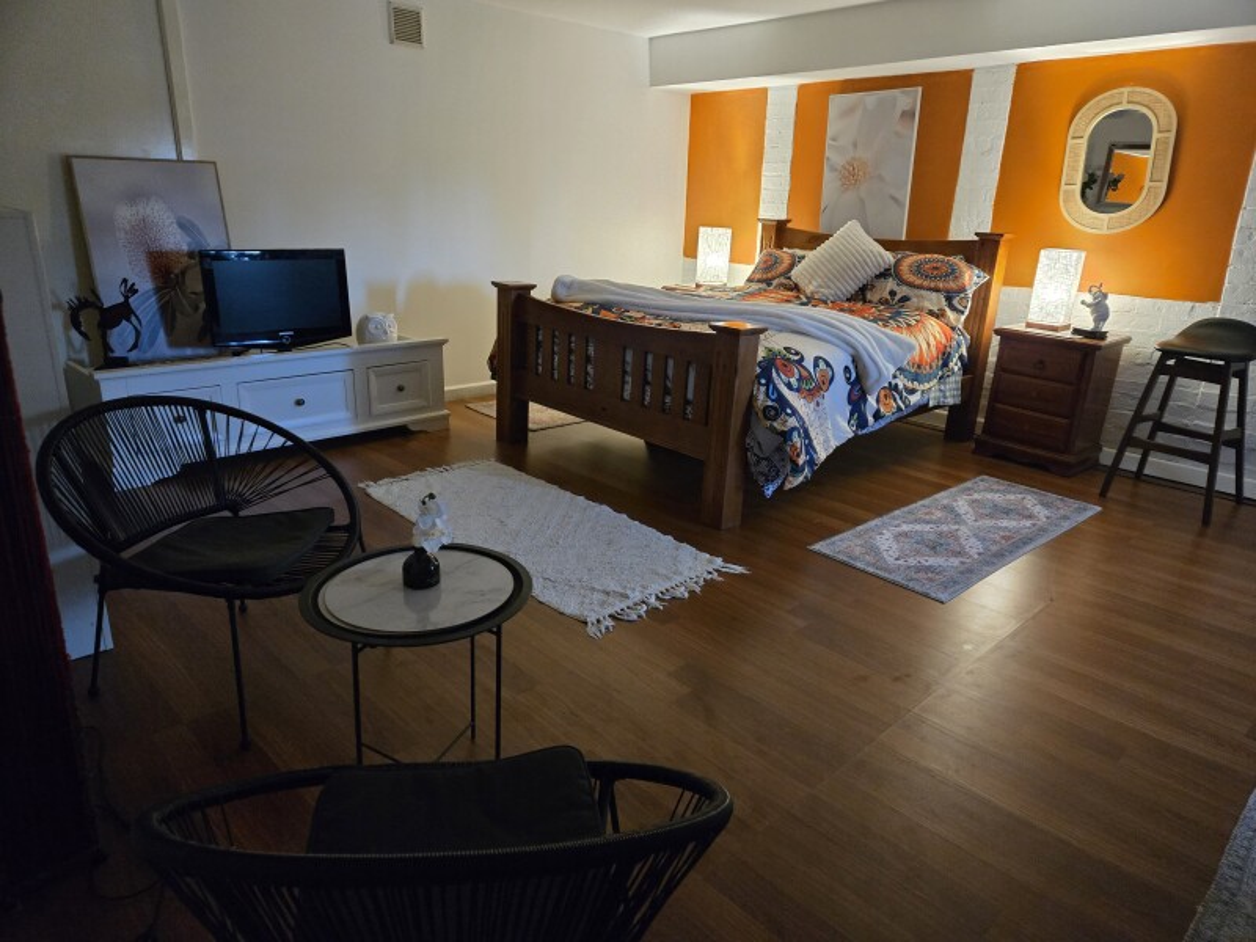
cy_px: 471
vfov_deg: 58.9
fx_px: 835
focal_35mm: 23
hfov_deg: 73.9
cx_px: 628
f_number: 1.8
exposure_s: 1/100
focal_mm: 5.4
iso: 1250
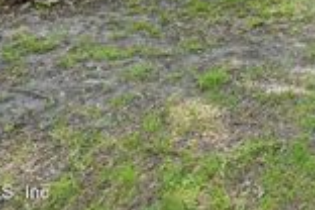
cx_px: 380
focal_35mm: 50
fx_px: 434
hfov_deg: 32.7
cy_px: -114
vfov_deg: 22.0
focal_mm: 15.5
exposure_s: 1/45
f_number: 8
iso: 100
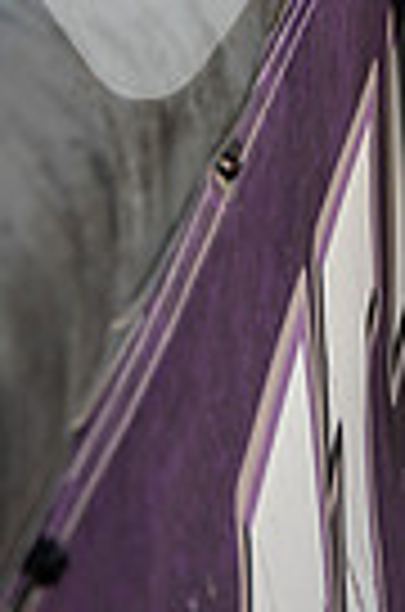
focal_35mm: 176
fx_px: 2985
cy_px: -356
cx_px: 594
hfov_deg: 7.6
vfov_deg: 11.2
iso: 100
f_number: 5.6
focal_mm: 53
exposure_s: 1/250
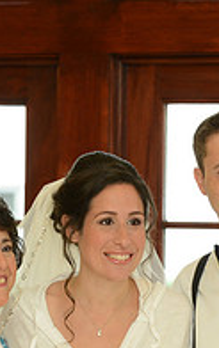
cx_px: 53
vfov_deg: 7.7
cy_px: 342
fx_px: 2580
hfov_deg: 4.9
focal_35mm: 271
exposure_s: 1/100
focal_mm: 90
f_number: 6.3
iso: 800
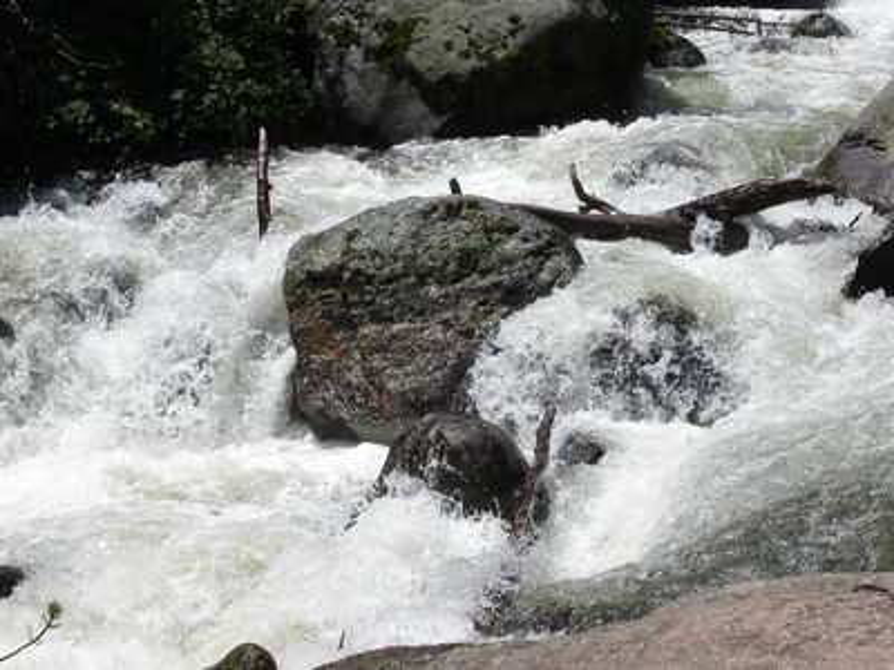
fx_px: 1420
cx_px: 447
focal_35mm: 55
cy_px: 335
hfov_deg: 34.9
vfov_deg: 26.6
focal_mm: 11.3
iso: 100
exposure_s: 1/750
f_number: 8
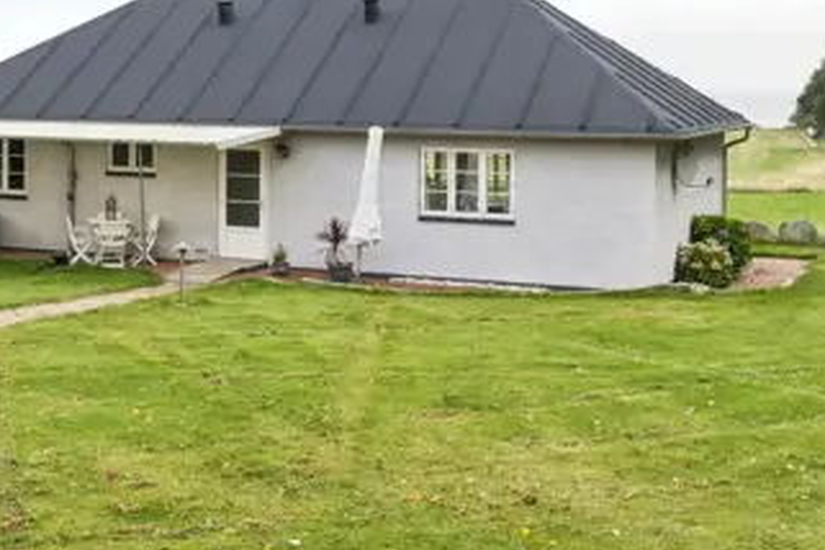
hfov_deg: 35.5
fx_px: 1283
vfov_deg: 23.9
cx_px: 334
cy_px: 118
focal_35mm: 56
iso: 200
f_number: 8
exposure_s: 1/160
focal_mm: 20
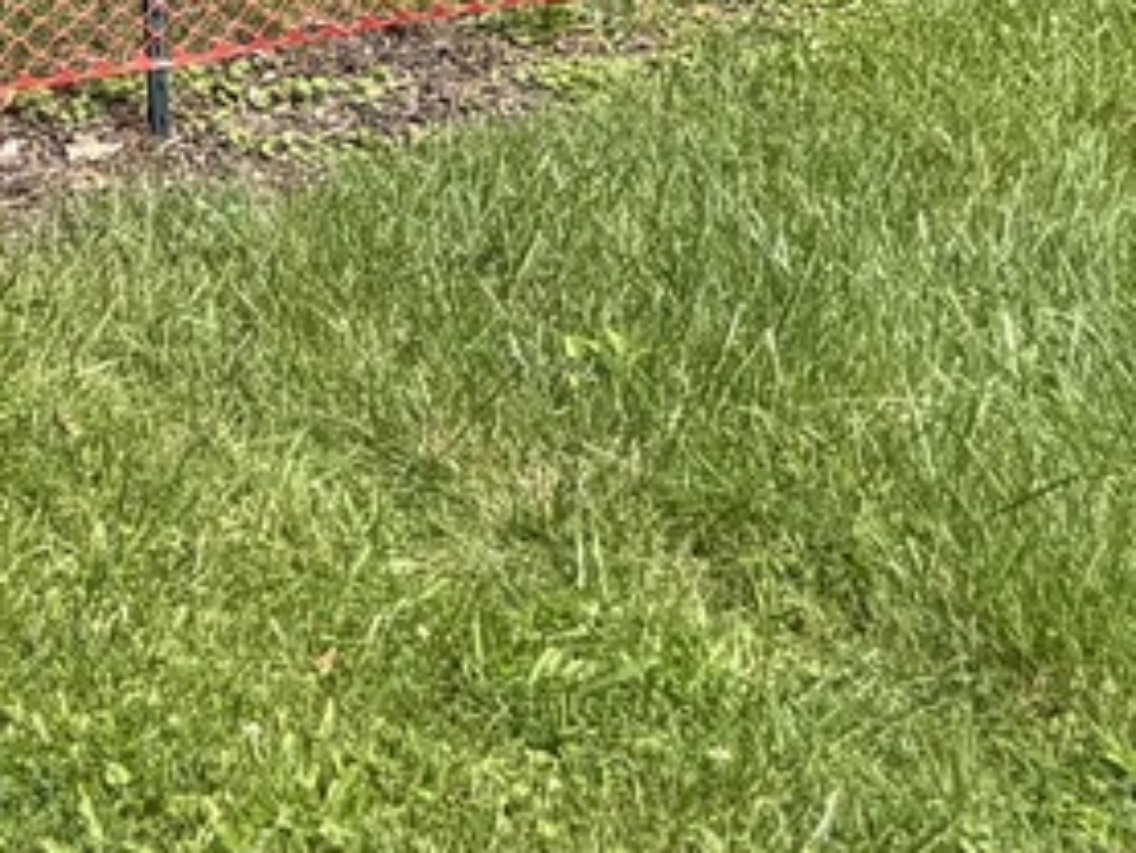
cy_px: -1243
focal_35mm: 135
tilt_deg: +1.5
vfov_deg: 9.6
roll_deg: -3.0
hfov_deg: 14.0
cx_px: -377
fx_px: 4432
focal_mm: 5.96
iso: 50
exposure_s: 1/1499
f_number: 1.6
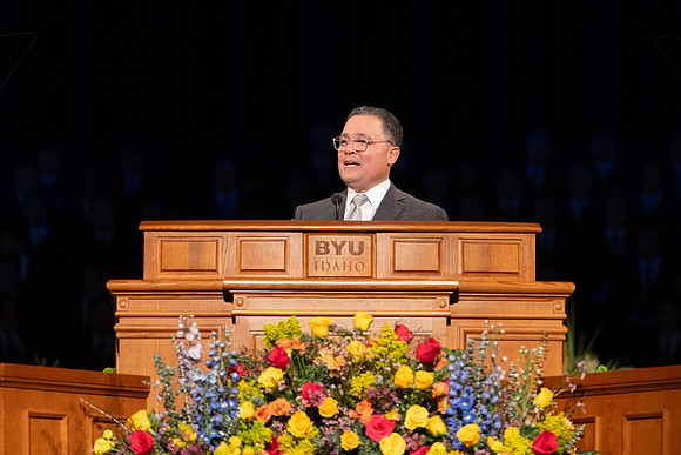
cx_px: 359
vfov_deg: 6.5
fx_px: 3977
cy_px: 186
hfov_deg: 9.8
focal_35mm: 210
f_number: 3.2
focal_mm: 165
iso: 1000
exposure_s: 1/320
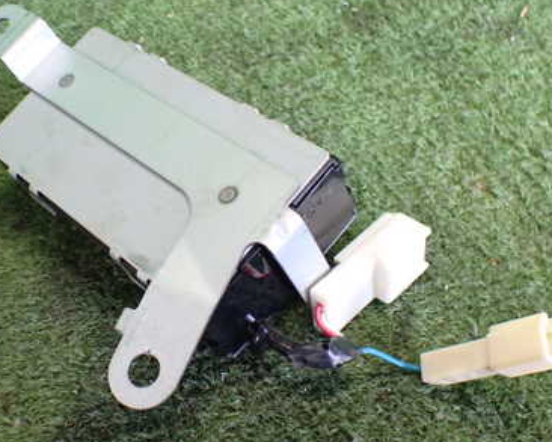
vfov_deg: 31.4
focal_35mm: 48
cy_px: 247
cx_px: 214
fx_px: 784
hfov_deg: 38.6
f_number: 2.3
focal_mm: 5.4
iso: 800
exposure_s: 1/125
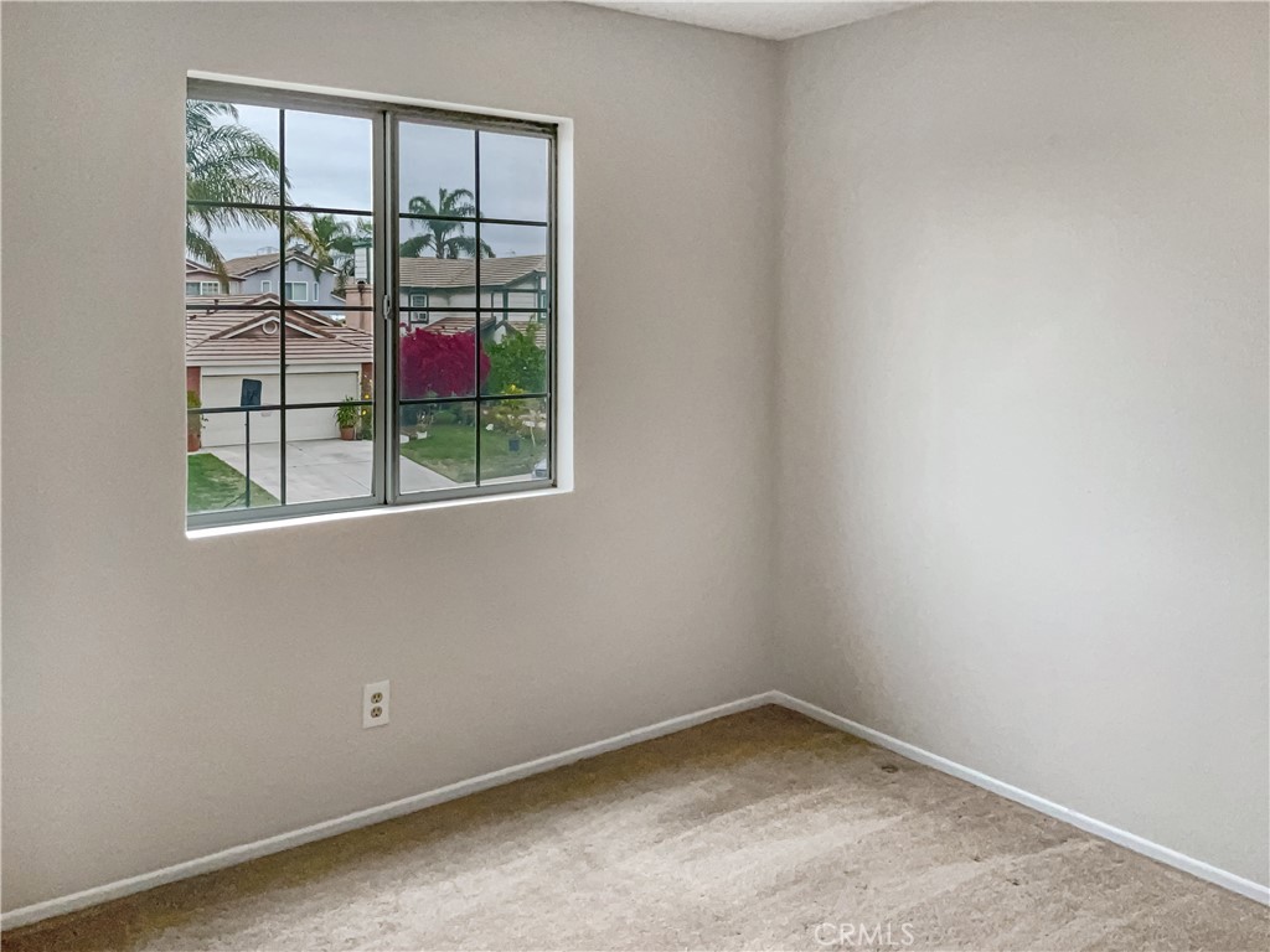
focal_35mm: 29
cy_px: 476
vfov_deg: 48.2
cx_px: 635
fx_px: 1064
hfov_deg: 61.7
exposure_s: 1/290
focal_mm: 3
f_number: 1.8
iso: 100
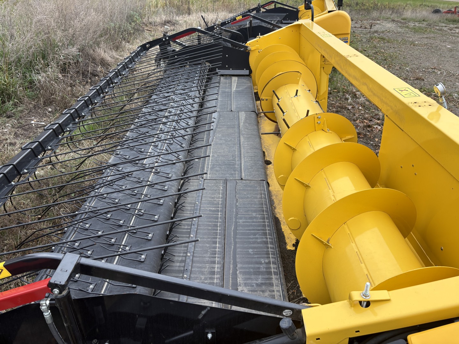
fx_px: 345
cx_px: 230
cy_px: 172
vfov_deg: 53.1
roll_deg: -3.1
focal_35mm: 26
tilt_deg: -31.5
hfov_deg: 67.3
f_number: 1.6
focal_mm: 5.96
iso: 32
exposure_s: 1/125
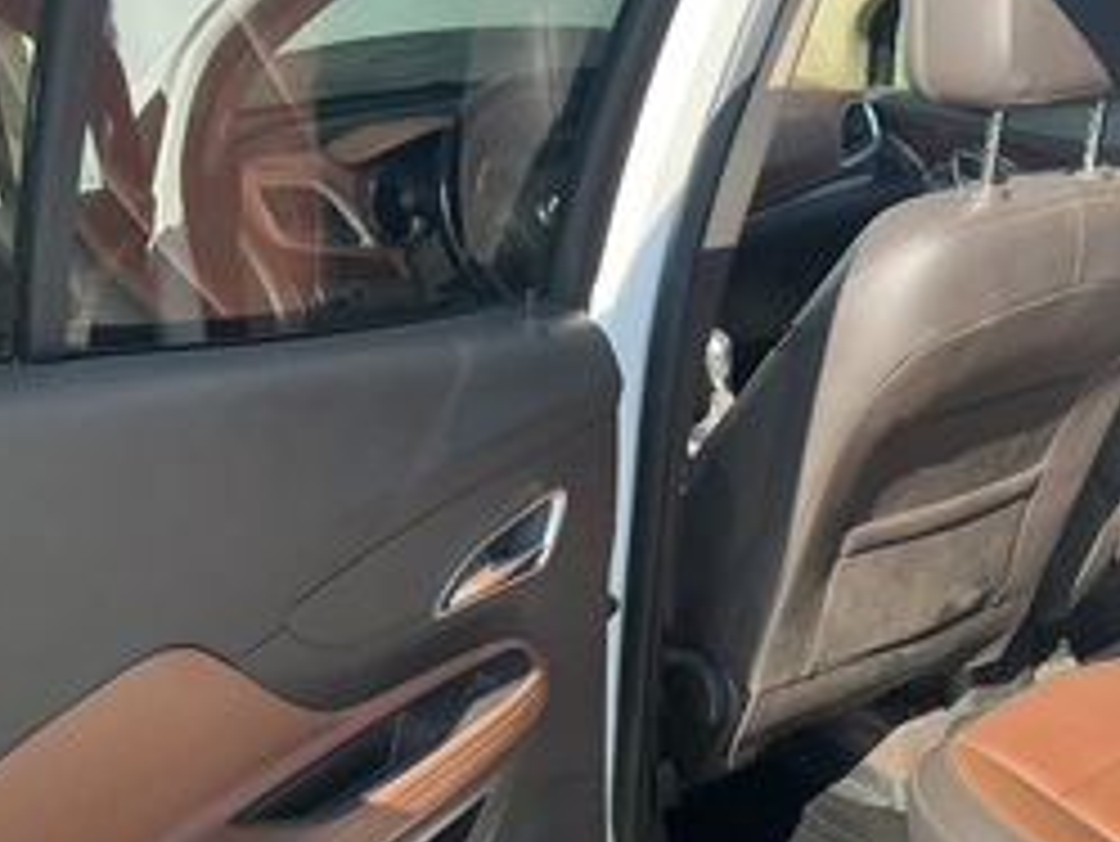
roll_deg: +0.0
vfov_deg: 31.6
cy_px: 635
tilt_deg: -25.4
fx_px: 1457
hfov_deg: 42.0
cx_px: 513
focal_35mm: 45
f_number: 1.8
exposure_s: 1/495
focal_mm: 3
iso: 25
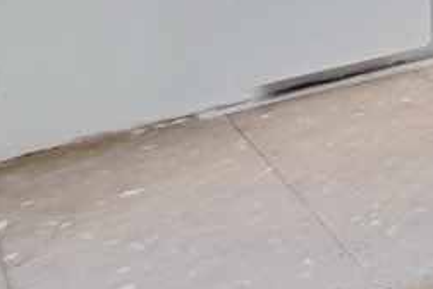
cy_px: -325
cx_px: 1230
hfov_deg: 12.3
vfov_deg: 13.2
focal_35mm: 86
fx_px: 1034
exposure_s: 1/50
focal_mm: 1.74
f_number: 2.2
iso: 160
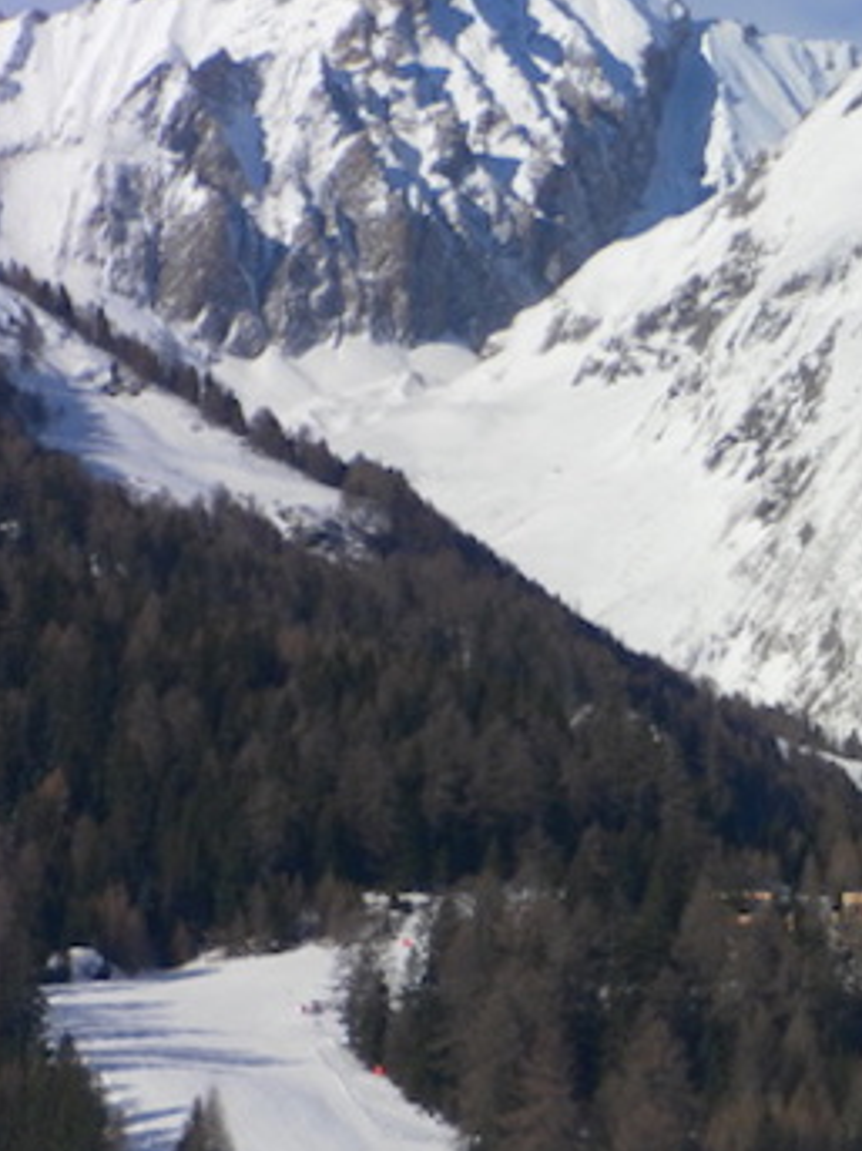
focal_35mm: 221
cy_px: 669
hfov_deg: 6.7
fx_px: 7342
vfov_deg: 9.0
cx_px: 1033
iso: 80
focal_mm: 19.6
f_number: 14.8
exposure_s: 1/100
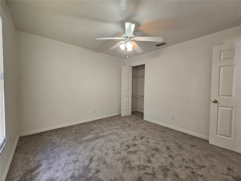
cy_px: 90
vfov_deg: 89.9
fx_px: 91
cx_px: 120
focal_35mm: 13
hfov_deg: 106.2
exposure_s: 1/60
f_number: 2.2
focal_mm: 2.2
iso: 200
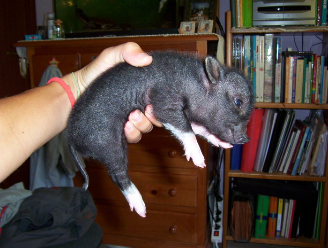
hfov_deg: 51.3
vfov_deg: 39.8
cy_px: 124
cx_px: 164
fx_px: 342
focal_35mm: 36
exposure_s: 1/30
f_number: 2.76
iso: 140
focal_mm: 5.54
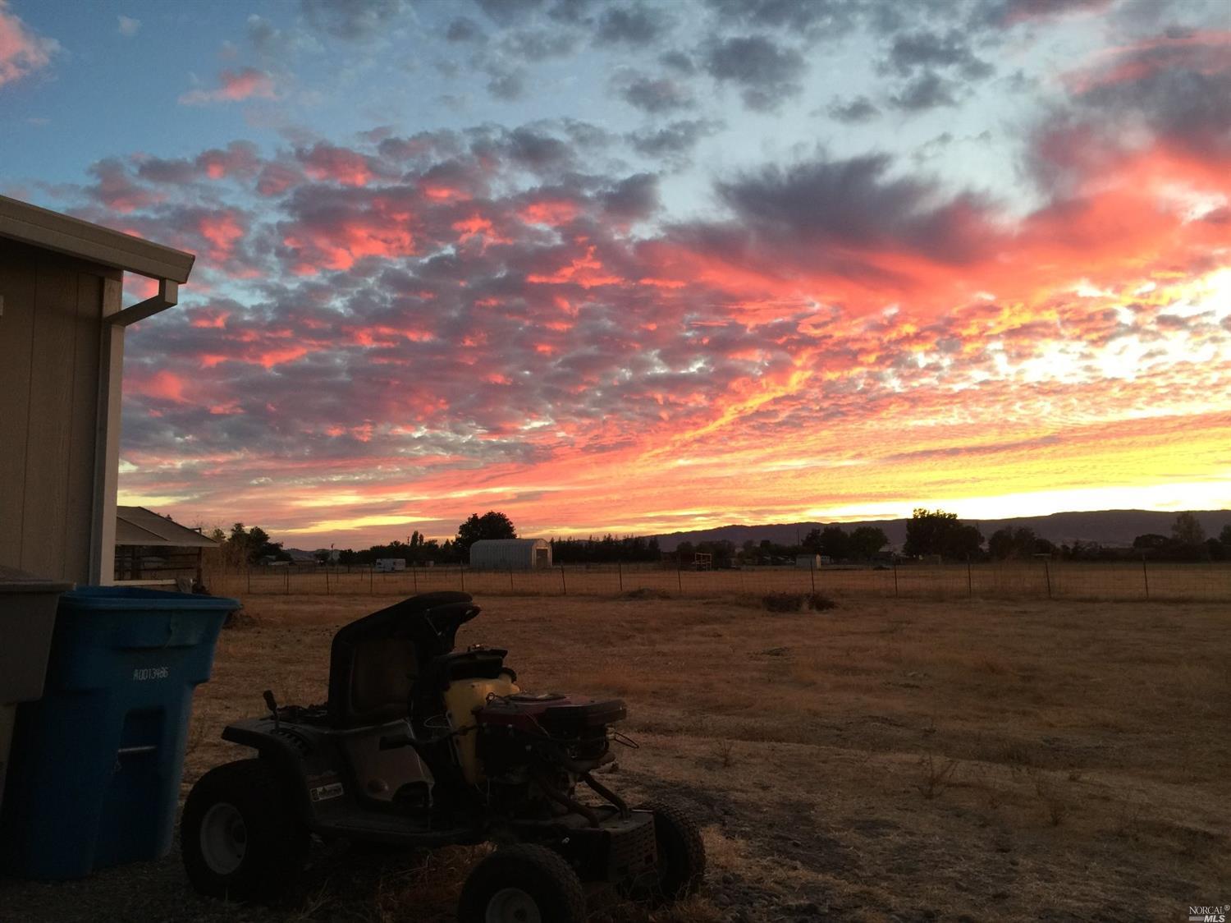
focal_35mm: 29
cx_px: 616
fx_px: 1031
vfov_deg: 48.2
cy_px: 462
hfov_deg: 61.7
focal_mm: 4.15
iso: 40
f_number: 2.2
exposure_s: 1/15
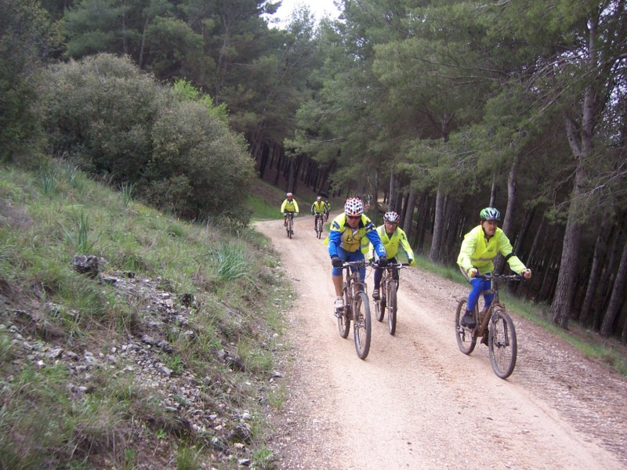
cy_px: 235
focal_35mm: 36
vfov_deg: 39.7
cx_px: 314
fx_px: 652
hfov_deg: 51.4
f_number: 2.8
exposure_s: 1/125
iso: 80
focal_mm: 6.2
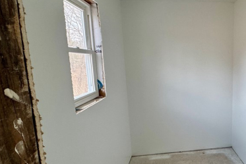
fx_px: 178
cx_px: 195
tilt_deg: -8.6
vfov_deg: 49.6
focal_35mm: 26
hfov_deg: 63.7
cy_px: 84
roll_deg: +0.1
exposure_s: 1/99
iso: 200
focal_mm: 2.22
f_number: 2.2
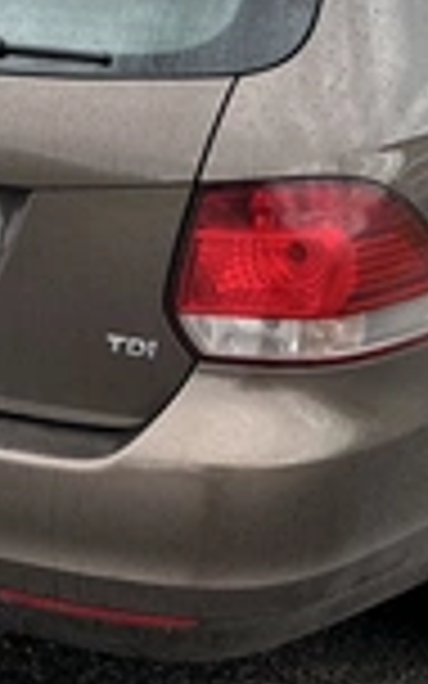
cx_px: 144
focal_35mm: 78
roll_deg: -0.3
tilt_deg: -11.3
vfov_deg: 26.2
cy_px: 194
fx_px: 1456
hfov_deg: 16.7
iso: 32
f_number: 1.8
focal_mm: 3
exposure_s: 1/122
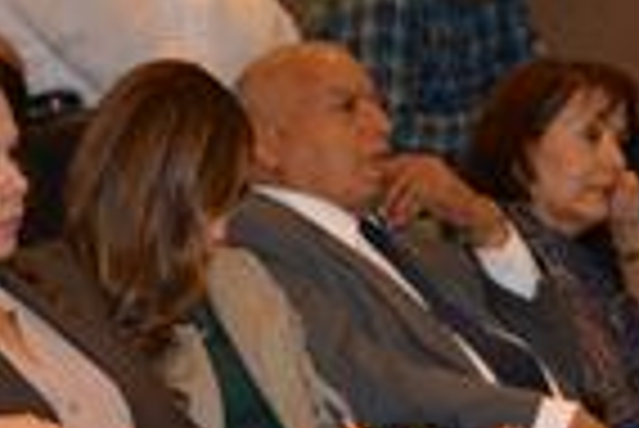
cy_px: 737
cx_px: -369
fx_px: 4655
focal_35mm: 262
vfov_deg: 5.2
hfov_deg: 7.7
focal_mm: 58
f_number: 4.5
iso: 800
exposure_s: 1/60
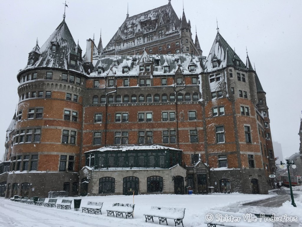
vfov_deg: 48.2
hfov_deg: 61.7
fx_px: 253
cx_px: 151
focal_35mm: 29
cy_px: 114
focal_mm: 4.15
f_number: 2.2
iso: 32
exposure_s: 1/514
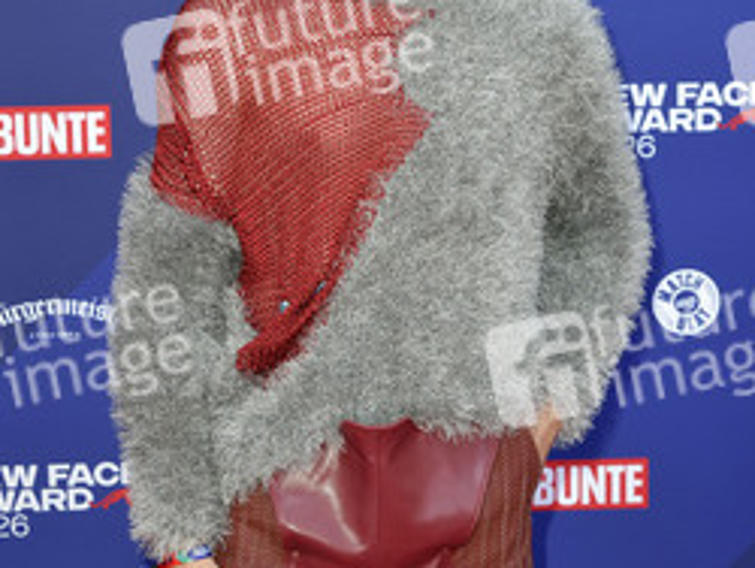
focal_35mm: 89
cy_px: 205
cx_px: 365
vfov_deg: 16.6
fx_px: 1943
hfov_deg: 22.0
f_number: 6.3
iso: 640
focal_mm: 58
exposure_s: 1/200
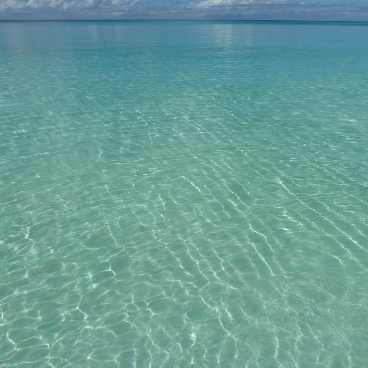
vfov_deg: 54.0
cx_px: 216
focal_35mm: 30
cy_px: 181
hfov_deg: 53.8
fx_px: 361
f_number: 5.6
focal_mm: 4.1
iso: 80
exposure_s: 1/800
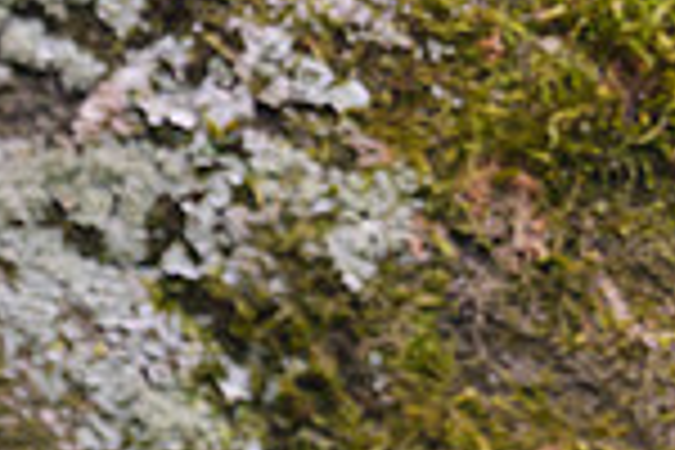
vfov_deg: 0.4
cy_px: -343
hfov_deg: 0.5
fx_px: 72163
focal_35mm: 3849
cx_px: 858
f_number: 4
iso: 360
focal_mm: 560
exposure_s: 1/320
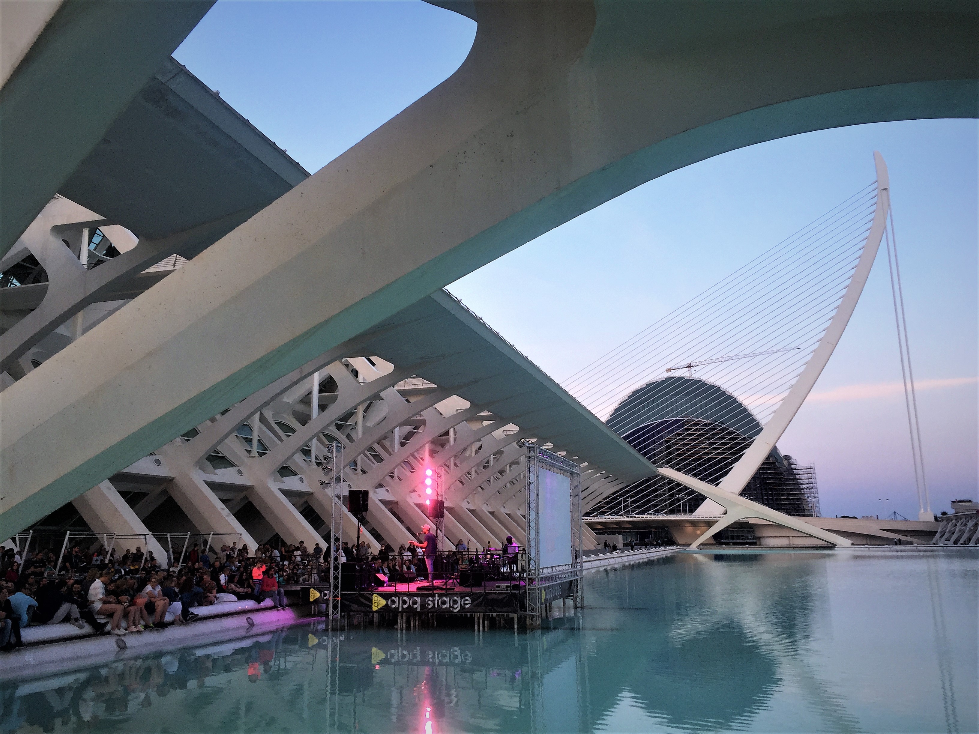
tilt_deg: +11.7
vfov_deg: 48.2
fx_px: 820
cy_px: 367
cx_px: 490
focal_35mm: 29
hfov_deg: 61.7
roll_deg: +1.2
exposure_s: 1/100
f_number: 2.2
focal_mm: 4.15
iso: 40
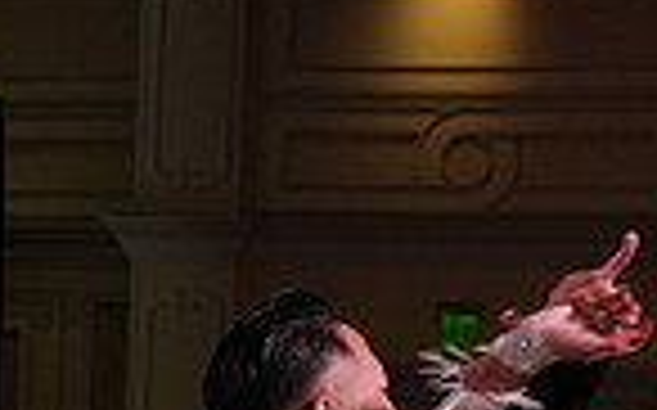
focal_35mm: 291
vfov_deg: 4.4
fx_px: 5206
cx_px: 452
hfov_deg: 7.2
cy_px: 1135
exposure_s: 1/250
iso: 2500
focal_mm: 72
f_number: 8
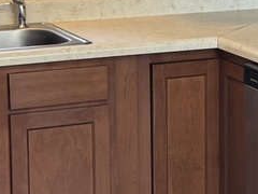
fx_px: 1073
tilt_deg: -8.9
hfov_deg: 13.3
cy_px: 26
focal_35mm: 144
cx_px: 319
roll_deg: -0.3
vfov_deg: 10.3
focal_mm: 6.76
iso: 160
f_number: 1.78
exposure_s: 1/60
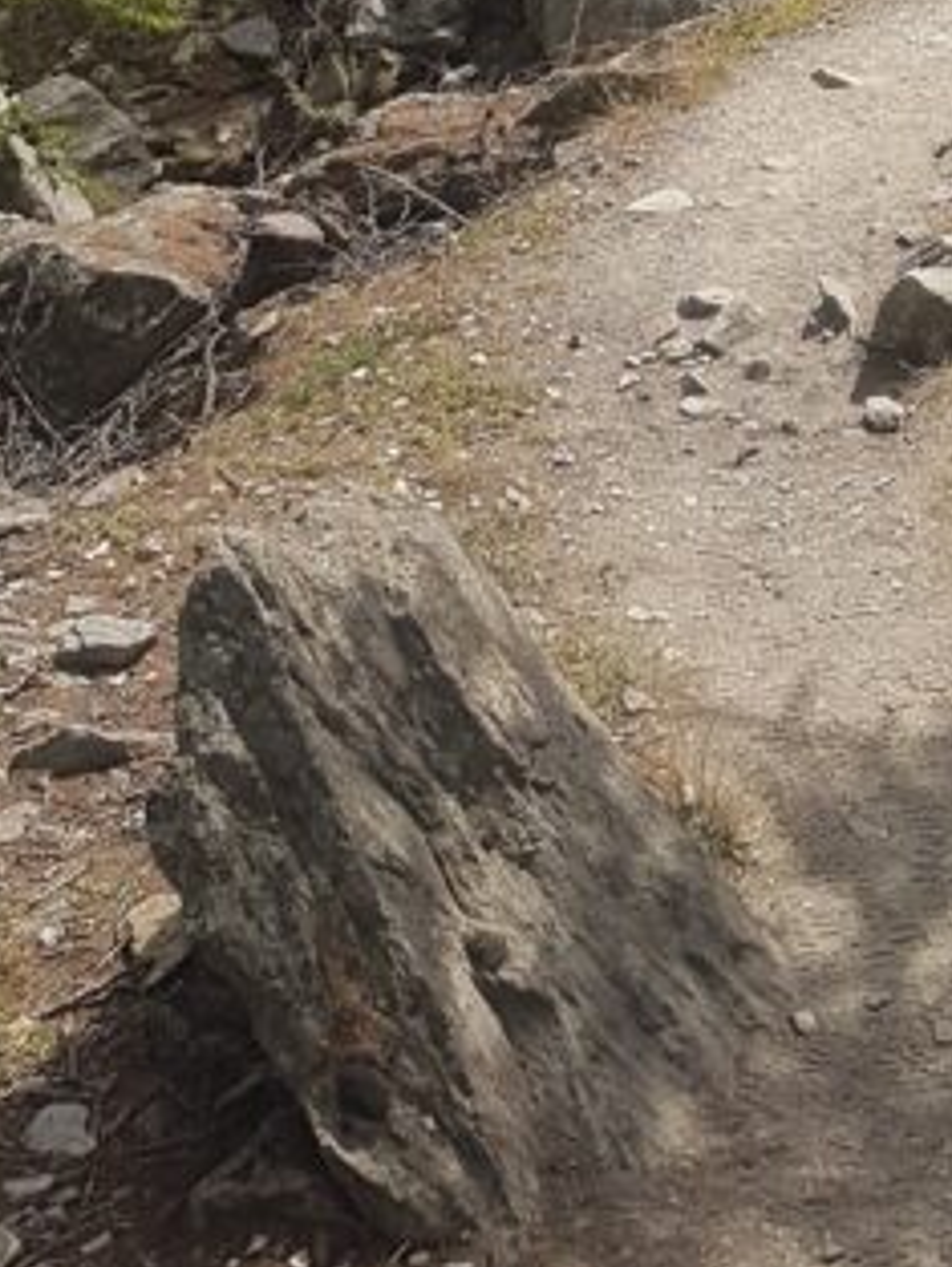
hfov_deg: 16.5
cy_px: -611
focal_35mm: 85
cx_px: 1219
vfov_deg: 20.0
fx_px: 3115
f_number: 1.7
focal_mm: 4.2
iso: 40
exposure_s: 1/1596
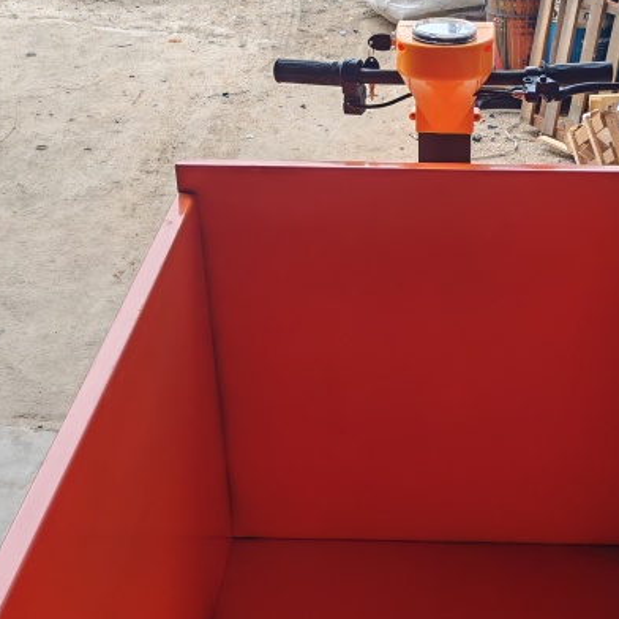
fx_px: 1315
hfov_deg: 26.2
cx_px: 441
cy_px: 468
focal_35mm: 65
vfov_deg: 26.1
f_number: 1.95
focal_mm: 5.52
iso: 50
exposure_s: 1/340
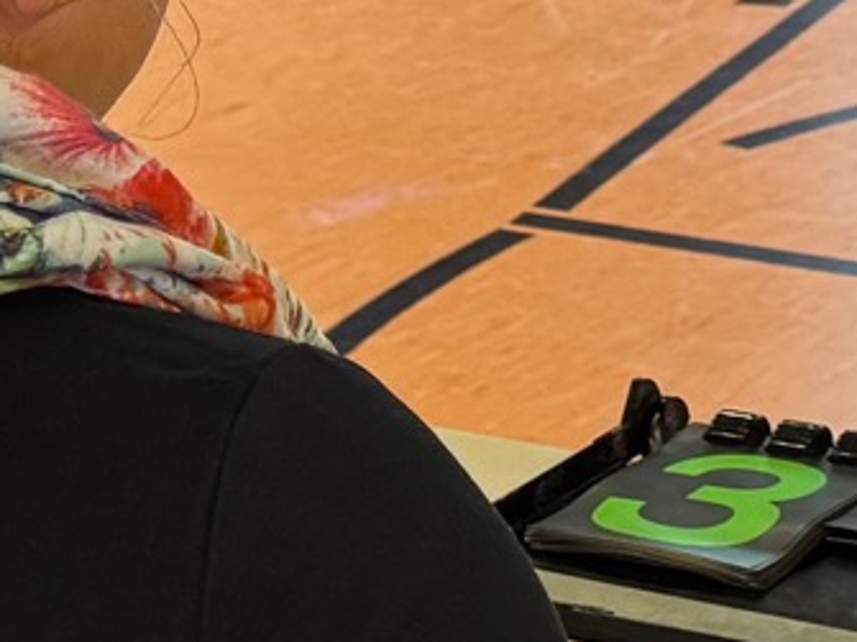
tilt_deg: -9.1
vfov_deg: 11.0
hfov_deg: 15.2
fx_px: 3193
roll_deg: -0.1
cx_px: 701
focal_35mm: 129
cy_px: -376
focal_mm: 6.76
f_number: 1.78
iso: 200
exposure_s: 1/121
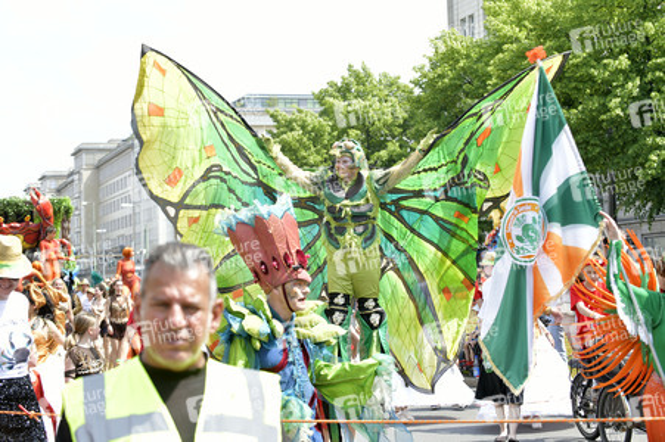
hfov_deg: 25.4
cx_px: 332
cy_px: 221
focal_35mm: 80
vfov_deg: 17.0
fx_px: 1477
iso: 160
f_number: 6.3
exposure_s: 1/160
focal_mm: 80
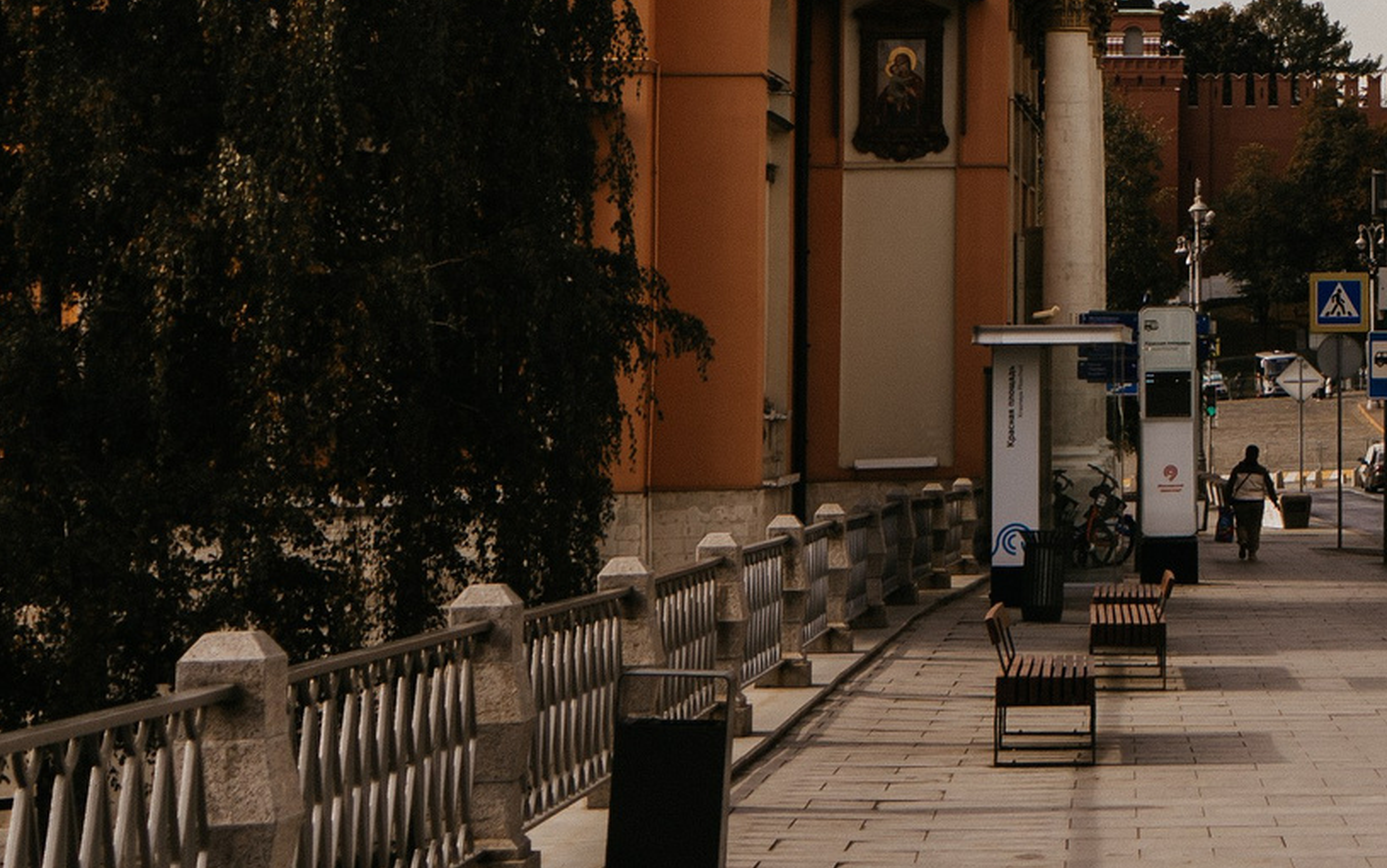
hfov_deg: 17.7
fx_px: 4235
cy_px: -248
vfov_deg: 11.4
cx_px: 1646
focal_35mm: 112
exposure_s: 1/500
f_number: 4
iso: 100
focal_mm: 35
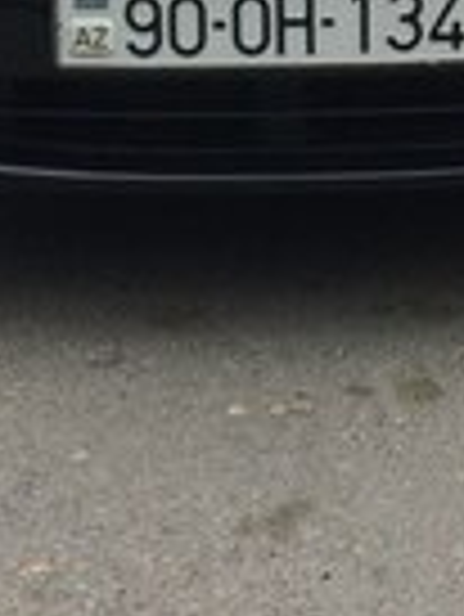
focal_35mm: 105
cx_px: 279
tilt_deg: -4.0
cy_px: -270
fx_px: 1874
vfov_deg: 17.1
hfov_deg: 14.1
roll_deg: +0.4
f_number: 2.2
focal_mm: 4.15
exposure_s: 1/1140
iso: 32
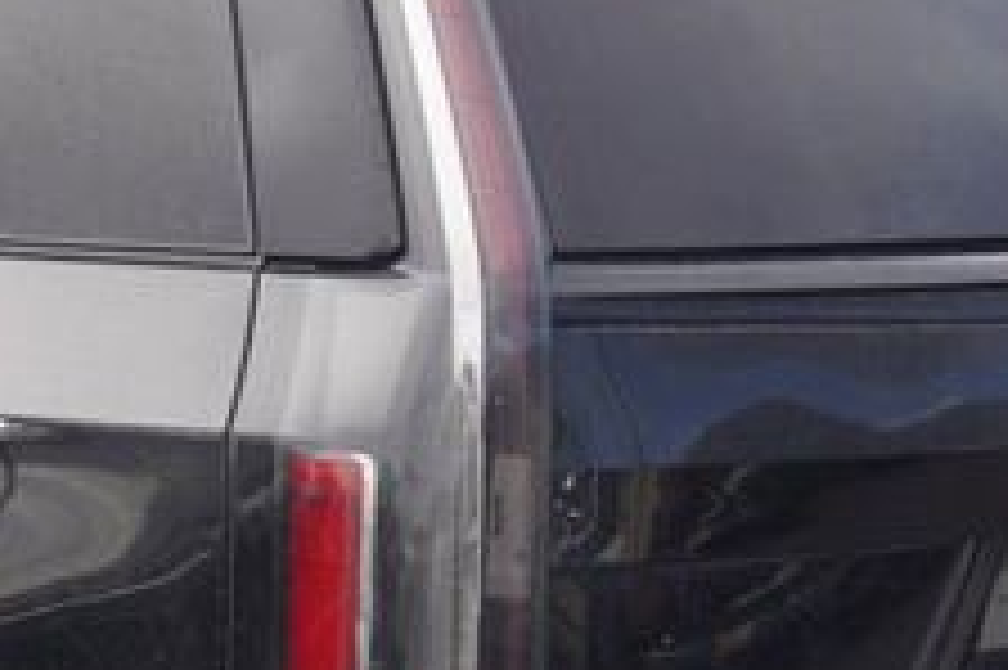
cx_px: -369
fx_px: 4225
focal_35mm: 151
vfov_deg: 9.0
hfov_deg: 13.1
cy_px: 832
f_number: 5.6
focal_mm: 22
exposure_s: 1/125
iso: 100
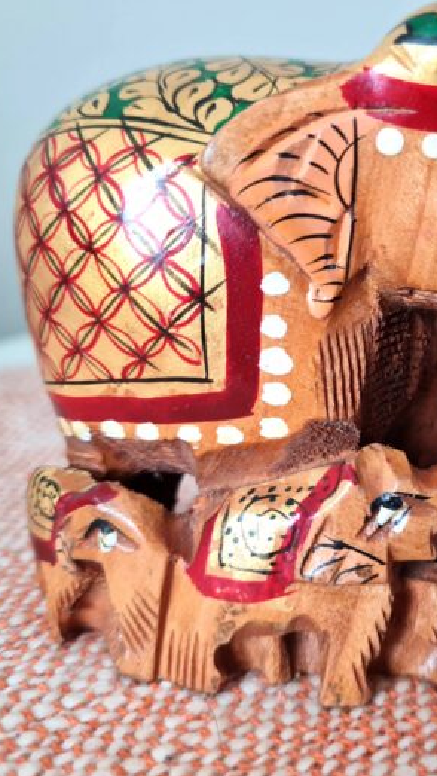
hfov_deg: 30.4
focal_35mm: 38
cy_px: 389
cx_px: 357
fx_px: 782
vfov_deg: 52.8
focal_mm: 5.4
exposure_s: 1/40
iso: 200
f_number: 1.8
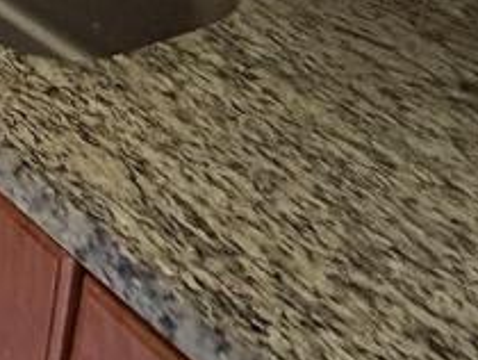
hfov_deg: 16.7
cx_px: -587
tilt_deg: -10.5
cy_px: -440
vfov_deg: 15.7
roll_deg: +0.0
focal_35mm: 64
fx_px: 885
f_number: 2.2
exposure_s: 1/60
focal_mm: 2.22
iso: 500
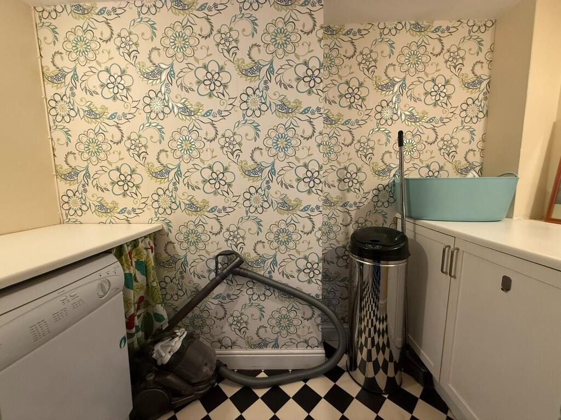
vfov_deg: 85.7
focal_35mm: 14
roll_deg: +1.0
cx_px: 280
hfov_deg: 102.1
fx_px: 227
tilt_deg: -7.3
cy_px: 210
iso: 320
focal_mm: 2.22
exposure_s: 1/100
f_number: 2.2
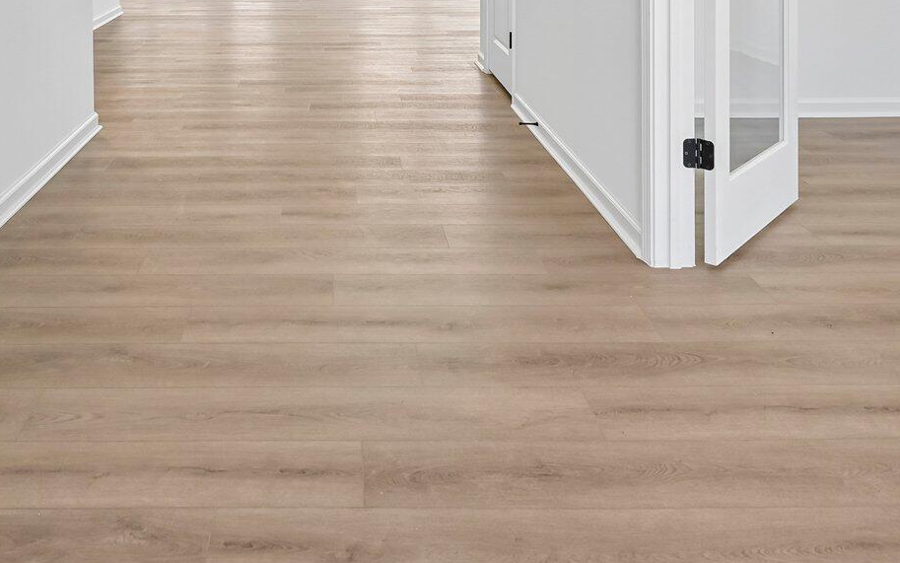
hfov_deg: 58.9
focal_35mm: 32
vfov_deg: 33.0
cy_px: -96
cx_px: 337
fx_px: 785
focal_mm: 14
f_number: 8
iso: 180
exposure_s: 1/40
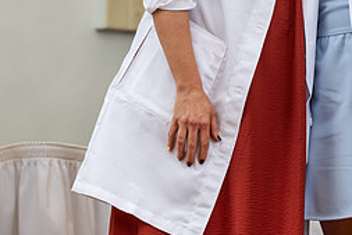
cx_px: 263
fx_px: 3033
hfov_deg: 6.6
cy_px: -5
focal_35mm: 310
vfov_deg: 4.4
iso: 1600
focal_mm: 135
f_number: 3.5
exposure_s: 1/200
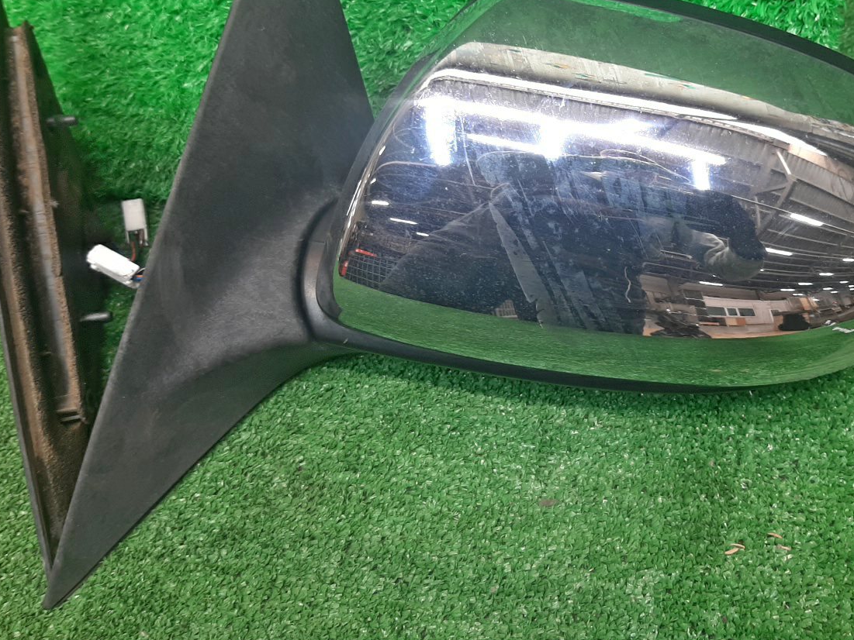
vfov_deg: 41.6
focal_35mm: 34
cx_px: 534
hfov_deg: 53.4
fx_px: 839
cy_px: 263
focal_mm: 3.93
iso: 47
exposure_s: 1/50
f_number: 1.7
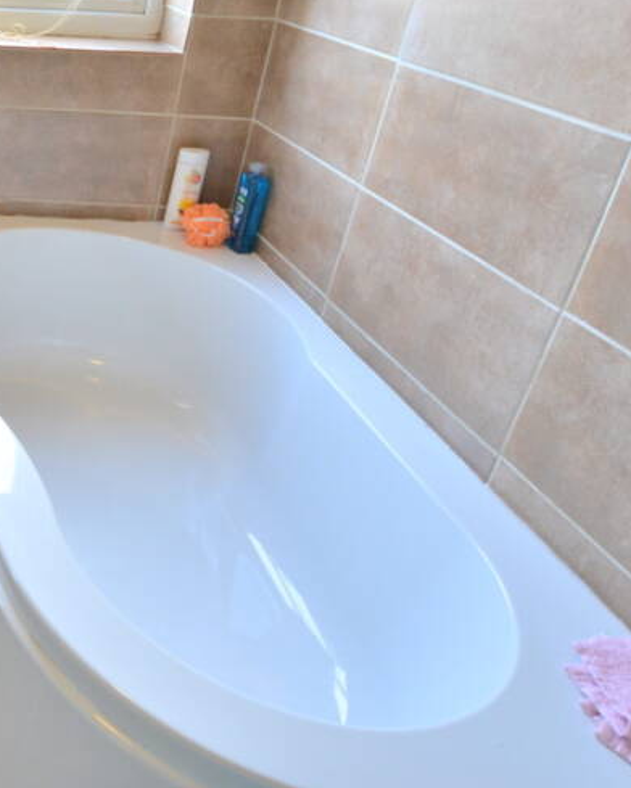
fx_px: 724
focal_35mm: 31
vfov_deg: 54.9
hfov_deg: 35.6
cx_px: -146
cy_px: 211
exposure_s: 1/60
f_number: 5
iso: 800
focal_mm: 10
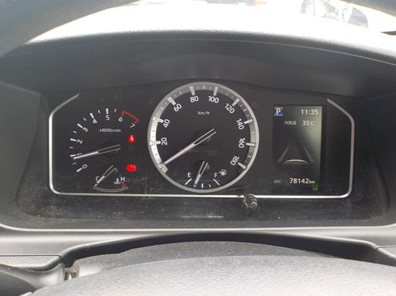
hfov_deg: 55.4
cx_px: 206
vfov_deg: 42.9
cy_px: 152
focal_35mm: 33
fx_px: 377
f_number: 3.3
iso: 125
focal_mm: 4.1
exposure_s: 1/60
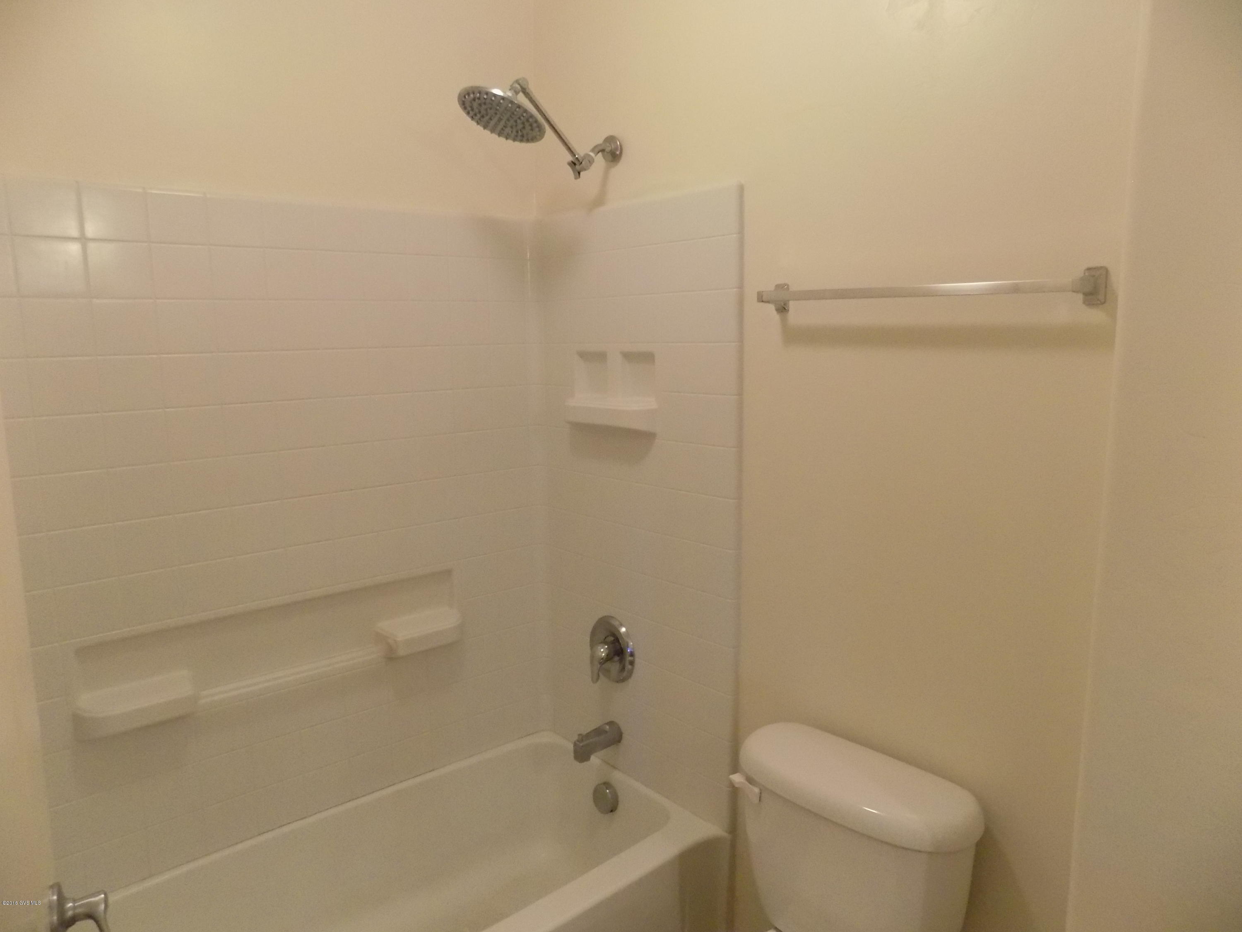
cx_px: 621
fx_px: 825
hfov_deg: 73.9
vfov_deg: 58.9
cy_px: 466
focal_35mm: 23
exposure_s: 1/15
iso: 400
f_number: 3.1
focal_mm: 4
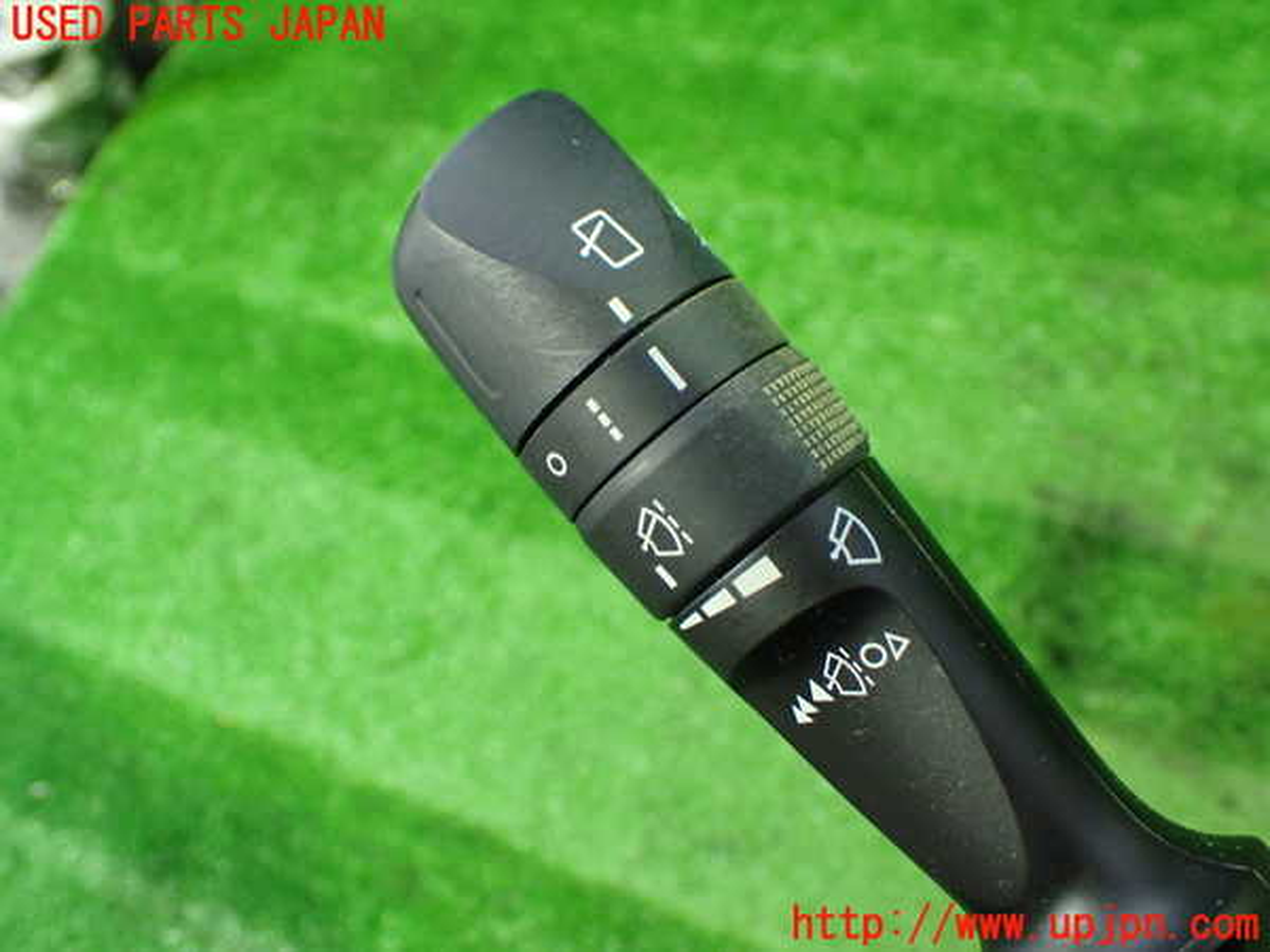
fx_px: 1394
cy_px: 476
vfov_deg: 37.7
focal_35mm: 38
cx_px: 635
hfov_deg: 49.0
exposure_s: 1/40
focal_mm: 6.83
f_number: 2.7
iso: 1000
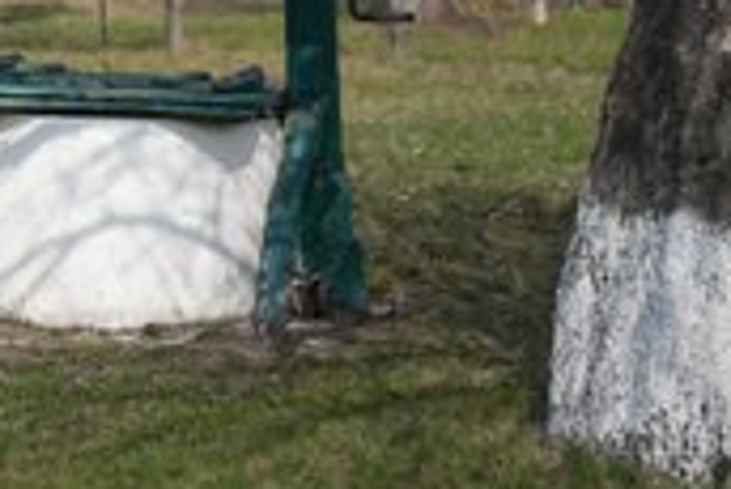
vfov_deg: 8.4
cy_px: -62
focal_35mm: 163
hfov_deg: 12.5
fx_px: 3313
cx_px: 47
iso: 2000
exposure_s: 1/160
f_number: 2.8
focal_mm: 70
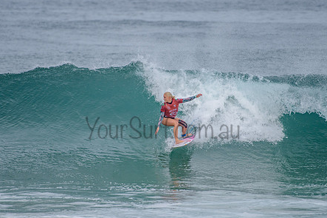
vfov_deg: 2.1
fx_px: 5947
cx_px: 162
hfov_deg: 3.1
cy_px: 122
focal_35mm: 655
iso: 320
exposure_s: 1/2000
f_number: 5.6
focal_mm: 500
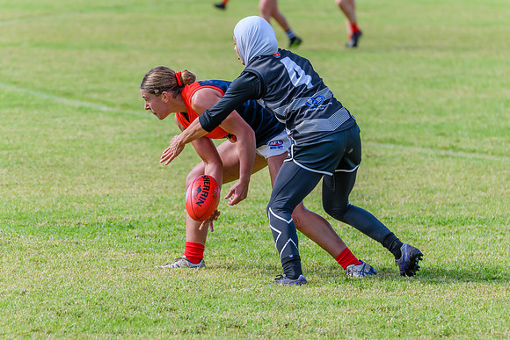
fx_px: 4801
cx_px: 264
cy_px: 218
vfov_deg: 4.1
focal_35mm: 339
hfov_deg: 6.1
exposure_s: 1/1600
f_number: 5.6
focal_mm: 260
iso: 800
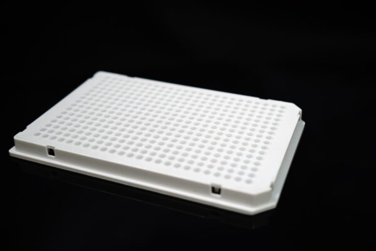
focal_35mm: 43
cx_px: 188
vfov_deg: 31.2
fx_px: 449
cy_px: 126
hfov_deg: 45.4
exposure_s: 1/20
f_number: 3.5
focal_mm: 29
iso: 125
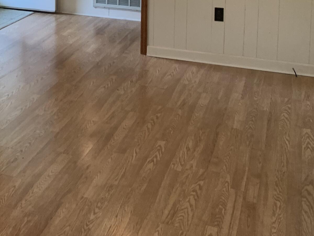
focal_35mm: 65
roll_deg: -0.2
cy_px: -38
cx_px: -5
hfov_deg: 27.9
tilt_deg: -5.4
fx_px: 590
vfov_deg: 21.2
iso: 100
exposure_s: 1/60
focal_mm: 4.25
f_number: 1.8
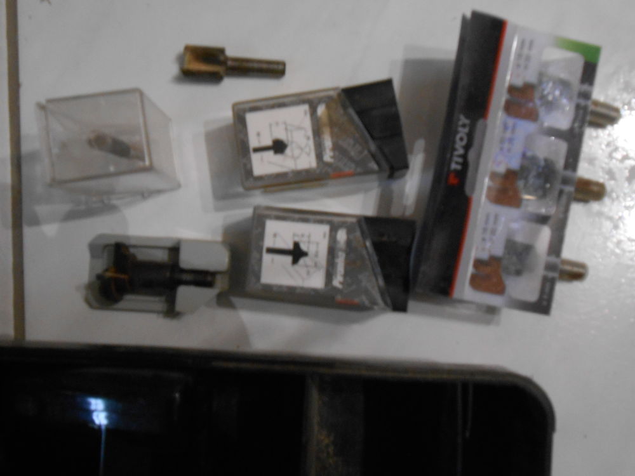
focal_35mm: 38
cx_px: 318
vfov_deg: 37.7
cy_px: 238
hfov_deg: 49.0
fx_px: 697
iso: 400
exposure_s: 1/10
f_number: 4.2
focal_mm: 6.8
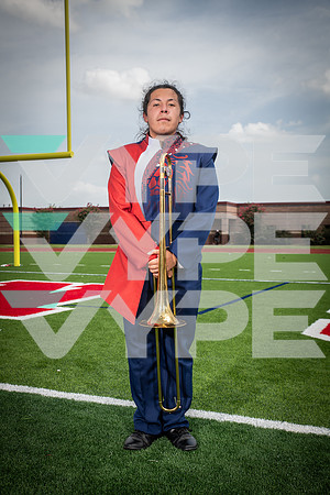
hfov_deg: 31.9
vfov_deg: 46.4
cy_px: 248
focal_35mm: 42
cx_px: 165
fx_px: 577
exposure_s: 1/400
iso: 125
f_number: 7.1
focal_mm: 42
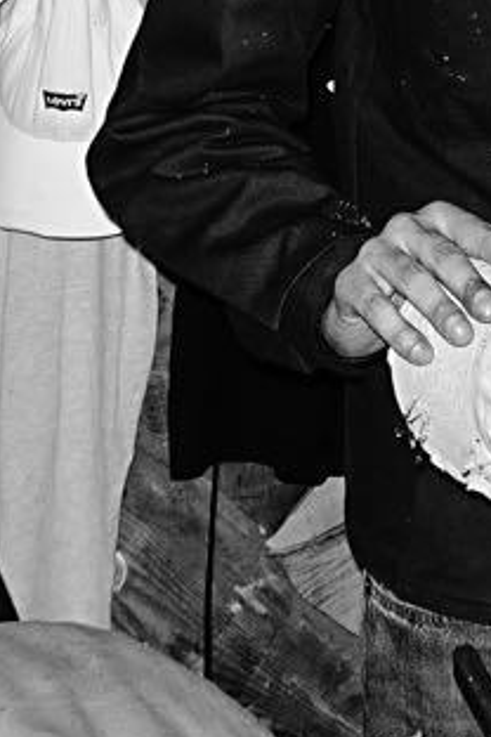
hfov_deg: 12.3
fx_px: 2128
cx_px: 812
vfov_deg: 16.4
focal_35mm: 104
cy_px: -605
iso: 400
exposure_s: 1/100
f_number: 5.6
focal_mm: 16
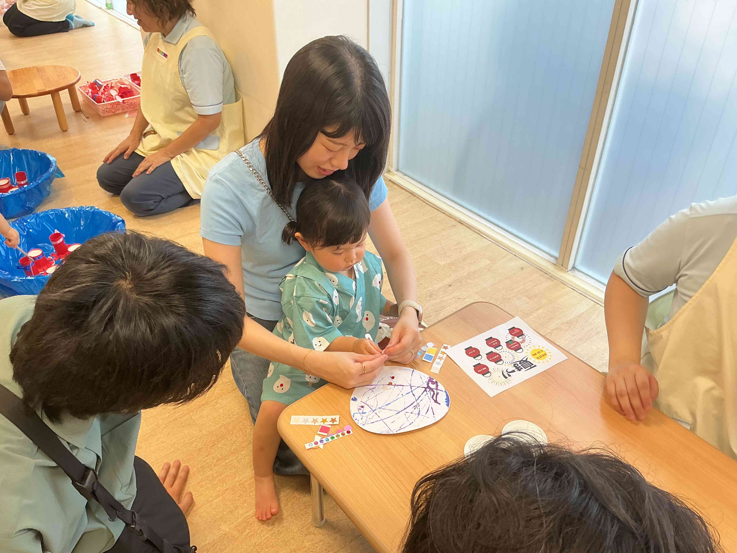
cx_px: 368
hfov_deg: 61.7
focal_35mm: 29
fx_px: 617
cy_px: 276
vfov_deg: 48.2
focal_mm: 3
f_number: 1.8
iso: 25
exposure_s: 1/100
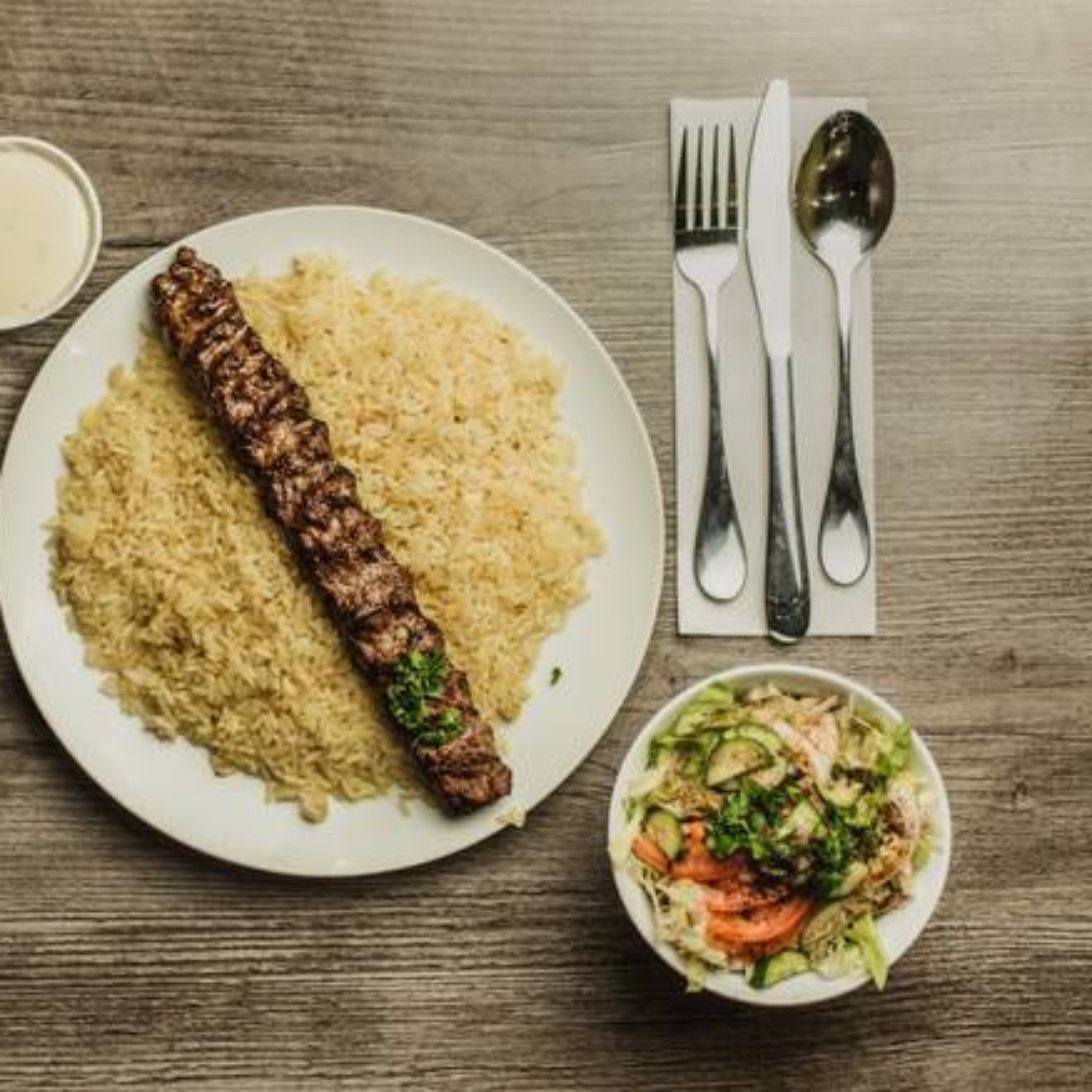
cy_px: 546
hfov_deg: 26.8
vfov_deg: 26.9
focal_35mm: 64
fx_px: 2284
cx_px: 375
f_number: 1.8
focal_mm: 50
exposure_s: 1/125
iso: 1250
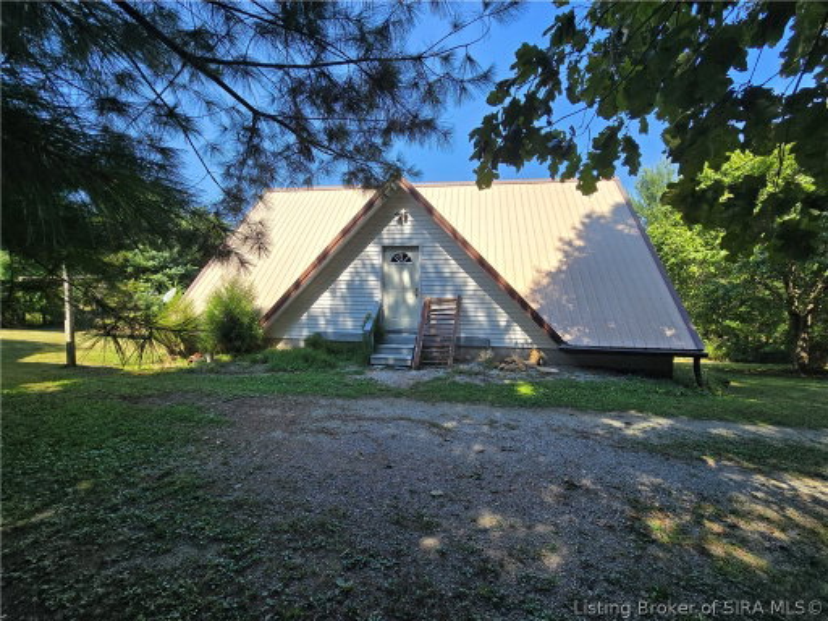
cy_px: 310
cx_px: 414
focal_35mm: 13
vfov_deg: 89.9
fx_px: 311
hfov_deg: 106.2
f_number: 2.2
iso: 50
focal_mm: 2.2
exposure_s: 1/952
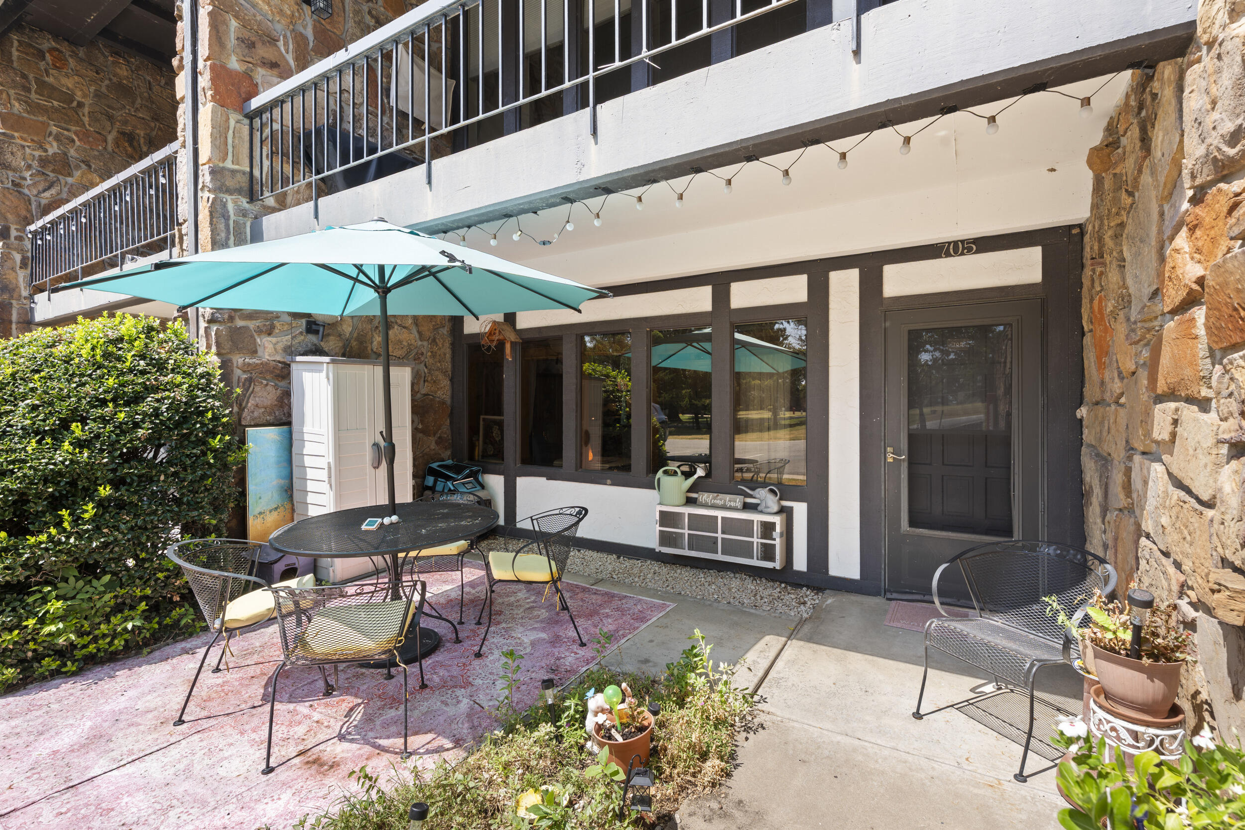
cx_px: 622
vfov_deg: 73.8
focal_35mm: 16
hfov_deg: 96.7
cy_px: 415
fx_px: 553
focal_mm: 16
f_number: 9
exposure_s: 1/20
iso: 200
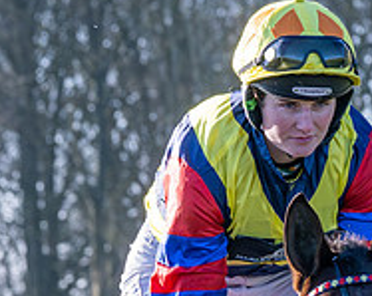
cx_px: 298
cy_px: 446
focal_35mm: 523
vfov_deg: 2.9
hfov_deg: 3.7
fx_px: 5749
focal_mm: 85
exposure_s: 1/1600
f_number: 5
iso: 400
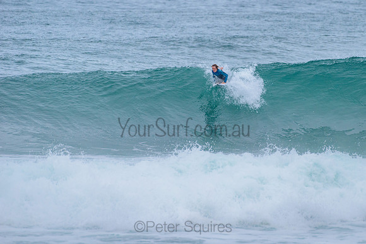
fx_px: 6223
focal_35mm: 612
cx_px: 224
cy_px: 95
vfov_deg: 2.2
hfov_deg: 3.4
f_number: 5.6
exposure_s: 1/2000
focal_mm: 500
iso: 1000
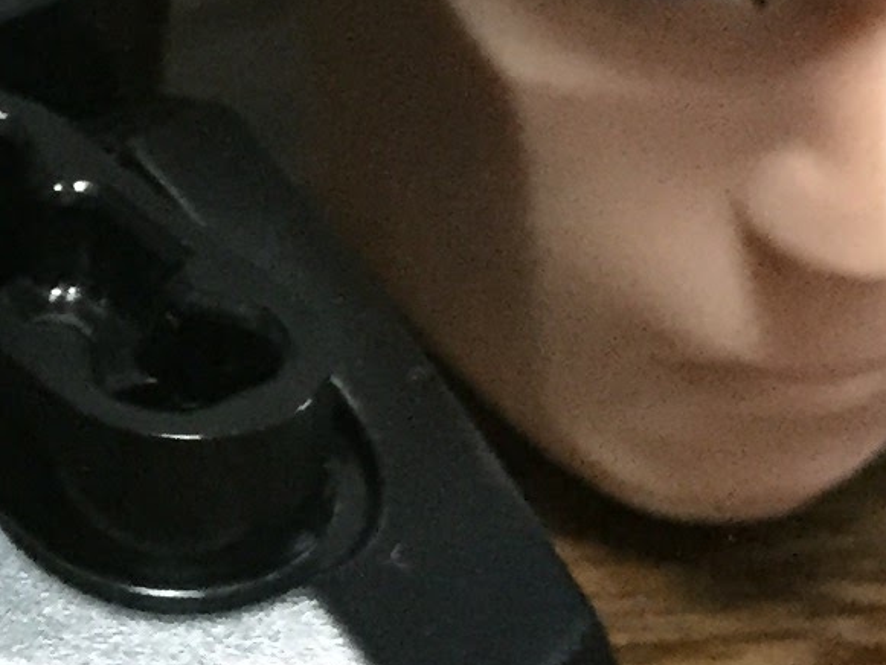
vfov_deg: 9.1
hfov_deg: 10.9
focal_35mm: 163
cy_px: 271
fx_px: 4173
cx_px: -939
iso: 400
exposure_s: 1/15
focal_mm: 4.15
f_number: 2.2
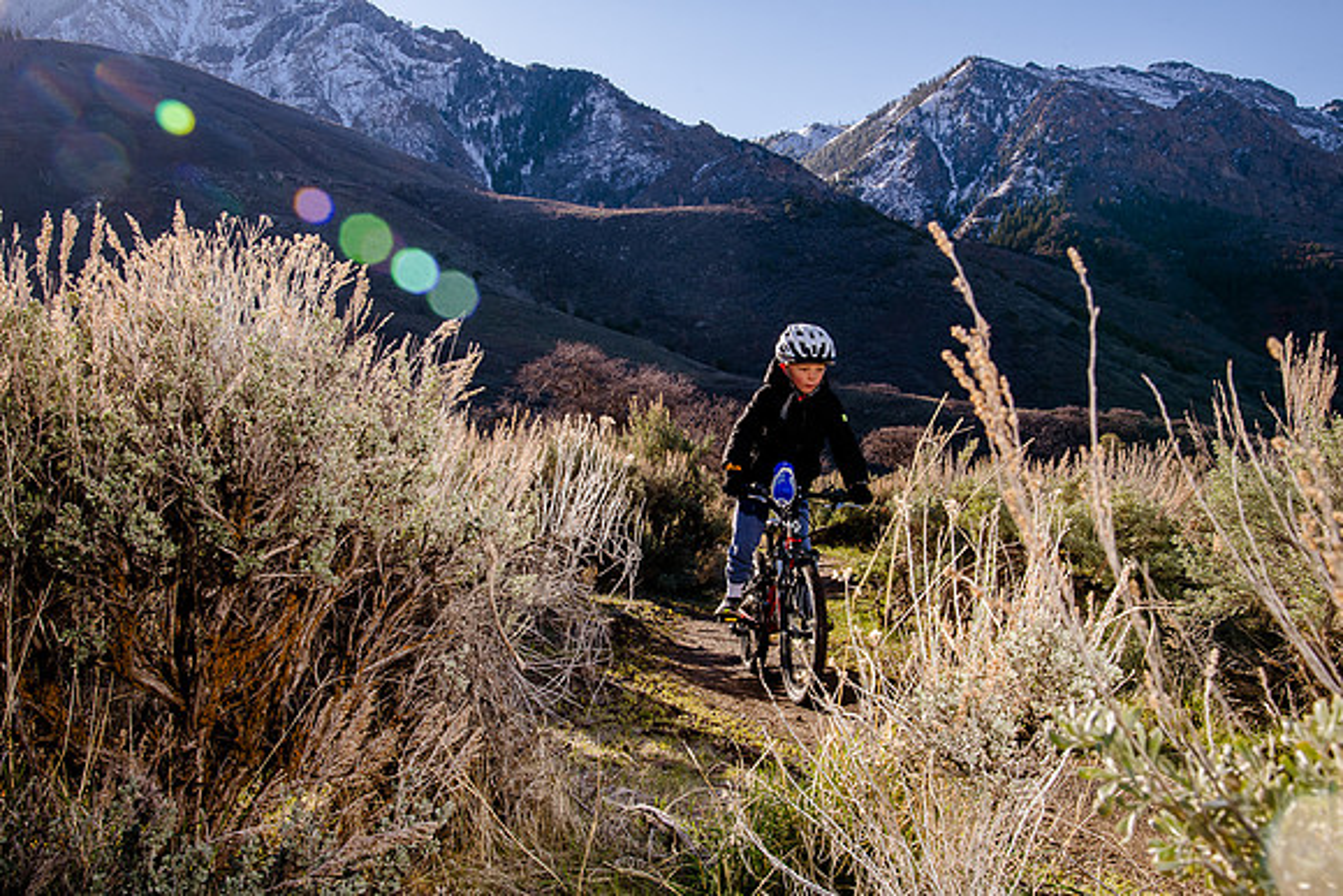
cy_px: 448
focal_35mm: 40
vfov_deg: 33.4
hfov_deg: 48.4
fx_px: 1493
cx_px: 672
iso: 250
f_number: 14
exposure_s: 1/160
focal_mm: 40
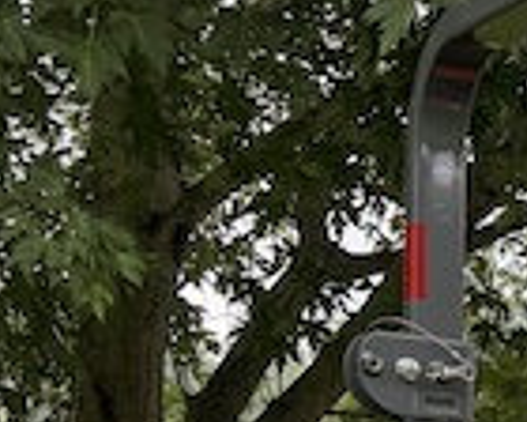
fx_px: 2090
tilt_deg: +0.9
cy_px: 761
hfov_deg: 11.8
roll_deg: +0.7
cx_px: 1257
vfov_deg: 10.8
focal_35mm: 134
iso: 100
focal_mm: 6.76
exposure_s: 1/1122
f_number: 1.78
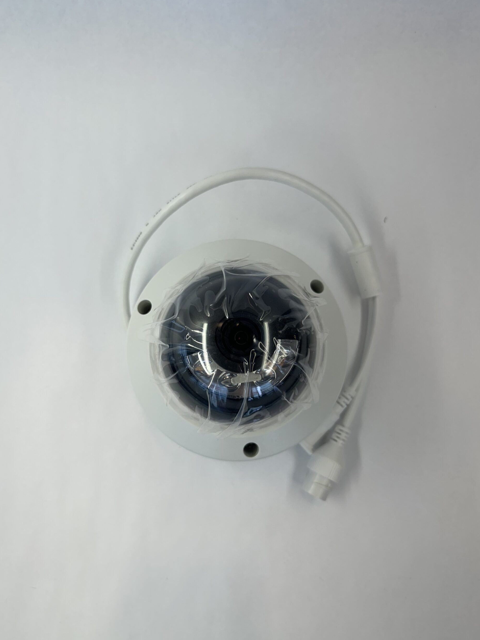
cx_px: 240
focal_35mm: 25
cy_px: 324
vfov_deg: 69.4
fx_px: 462
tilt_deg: -84.2
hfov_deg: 54.9
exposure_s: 1/535
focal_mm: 6.86
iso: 80
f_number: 1.78
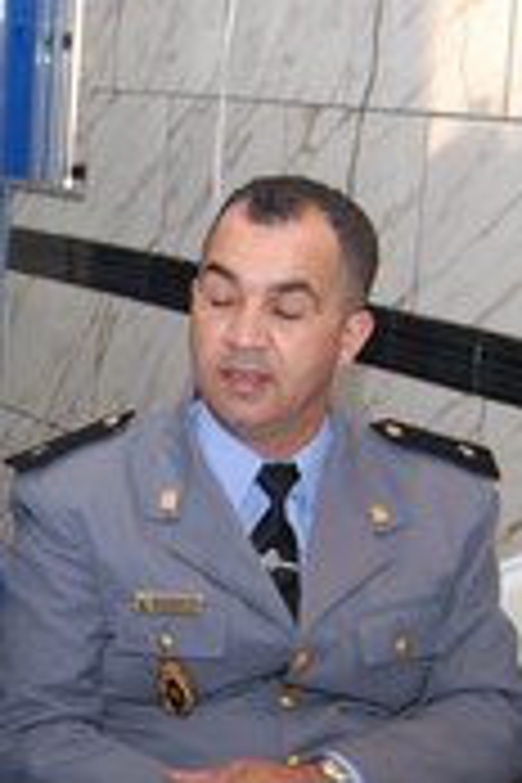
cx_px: -216
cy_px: 572
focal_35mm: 133
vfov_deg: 15.4
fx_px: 2893
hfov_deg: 10.0
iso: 400
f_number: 4
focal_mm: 24
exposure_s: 1/60
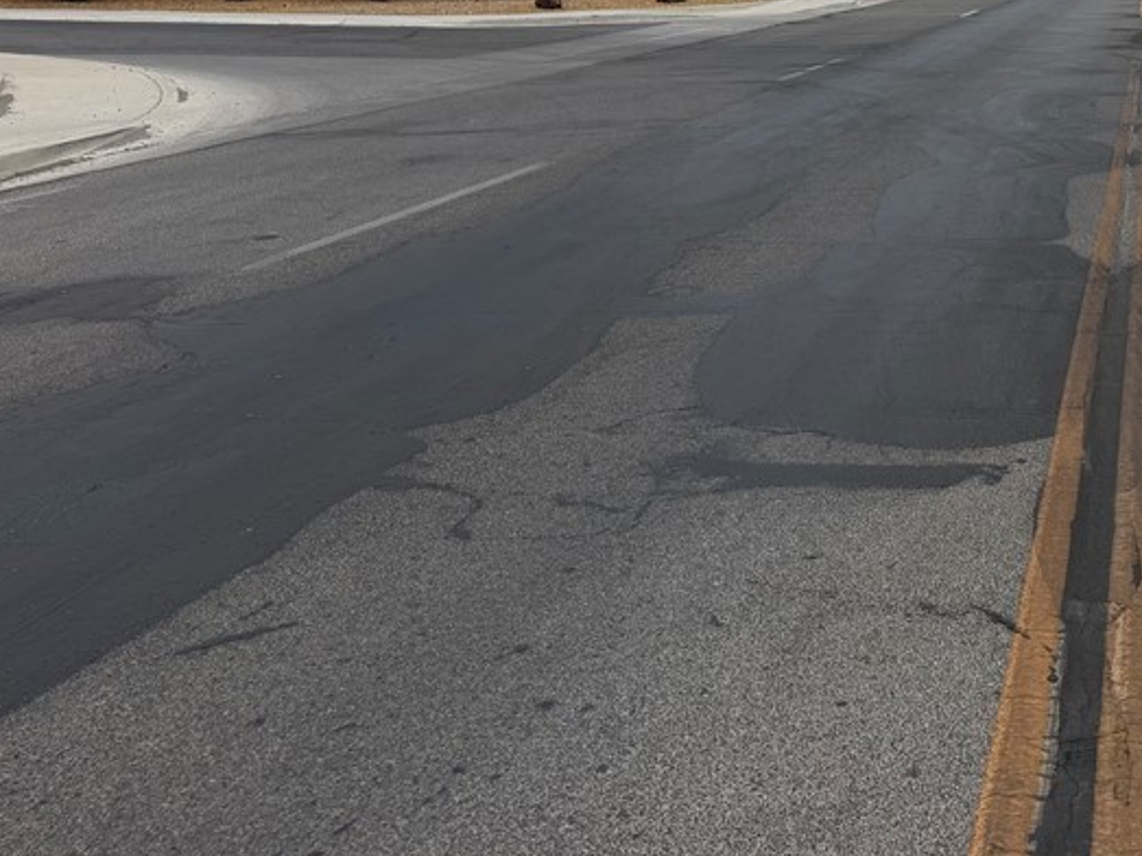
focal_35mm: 47
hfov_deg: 37.3
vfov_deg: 29.5
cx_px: 1068
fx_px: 1550
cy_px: 74
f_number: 1.78
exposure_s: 1/6173
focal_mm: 6.76
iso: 80
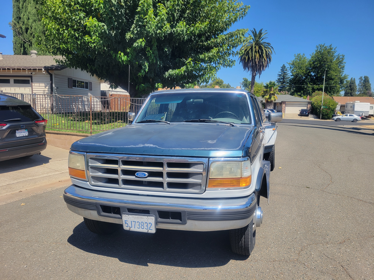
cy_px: 140
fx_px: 281
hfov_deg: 67.3
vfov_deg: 53.1
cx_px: 187
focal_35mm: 26
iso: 40
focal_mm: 5.4
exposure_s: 1/1433
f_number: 1.8
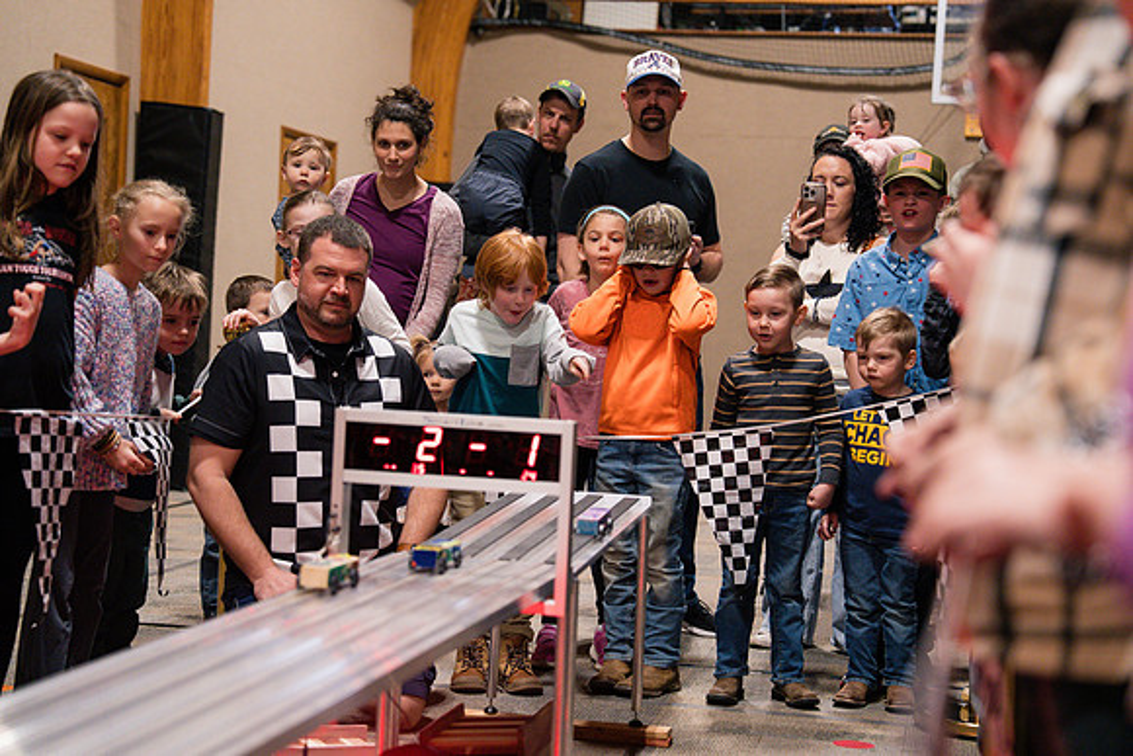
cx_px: 566
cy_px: 378
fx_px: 2249
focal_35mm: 71
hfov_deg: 28.3
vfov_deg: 19.1
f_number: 2.8
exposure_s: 1/320
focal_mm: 70
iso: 2500
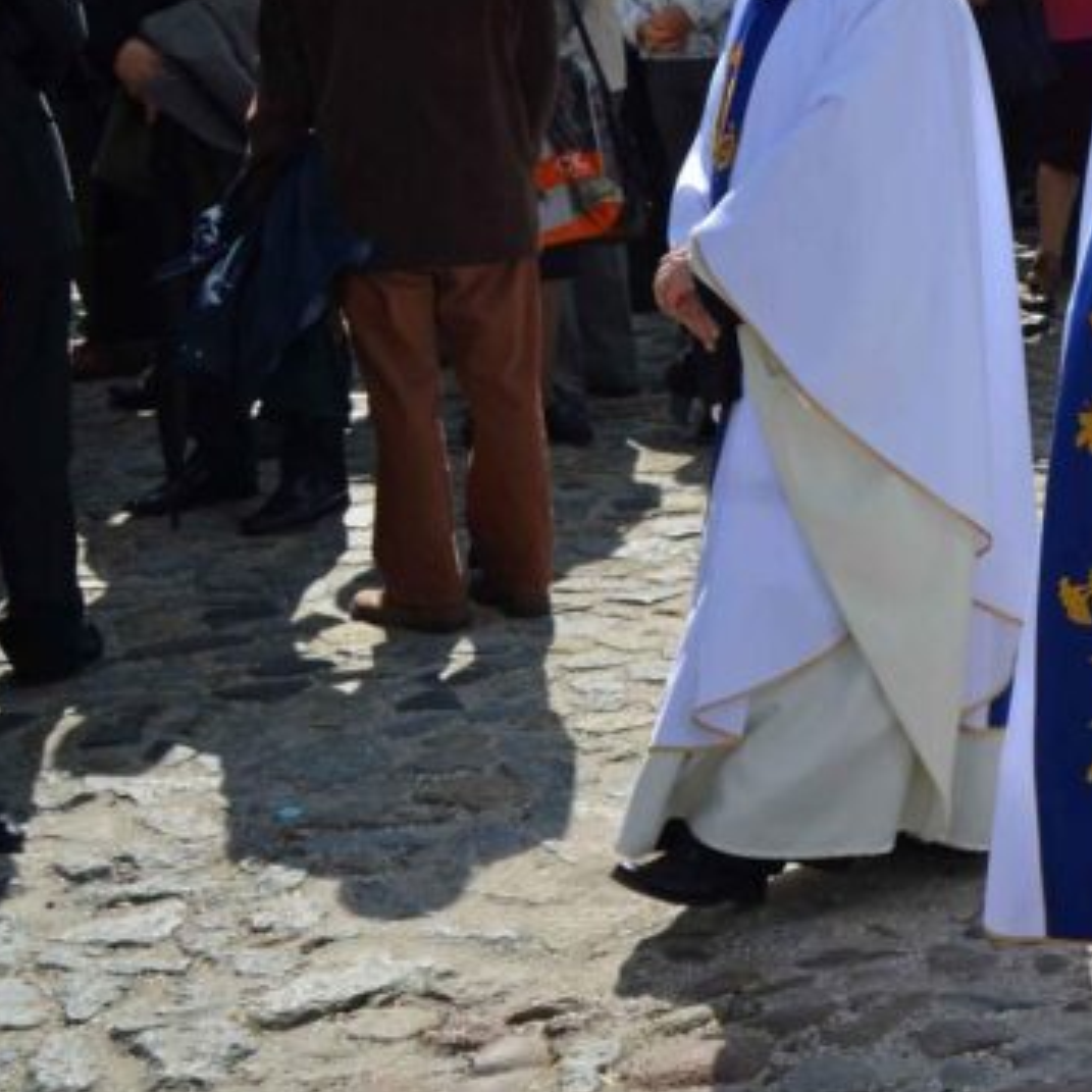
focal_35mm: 95
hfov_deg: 16.9
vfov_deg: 18.1
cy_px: 193
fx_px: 3391
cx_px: 1532
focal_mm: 26
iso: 100
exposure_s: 1/250
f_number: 8
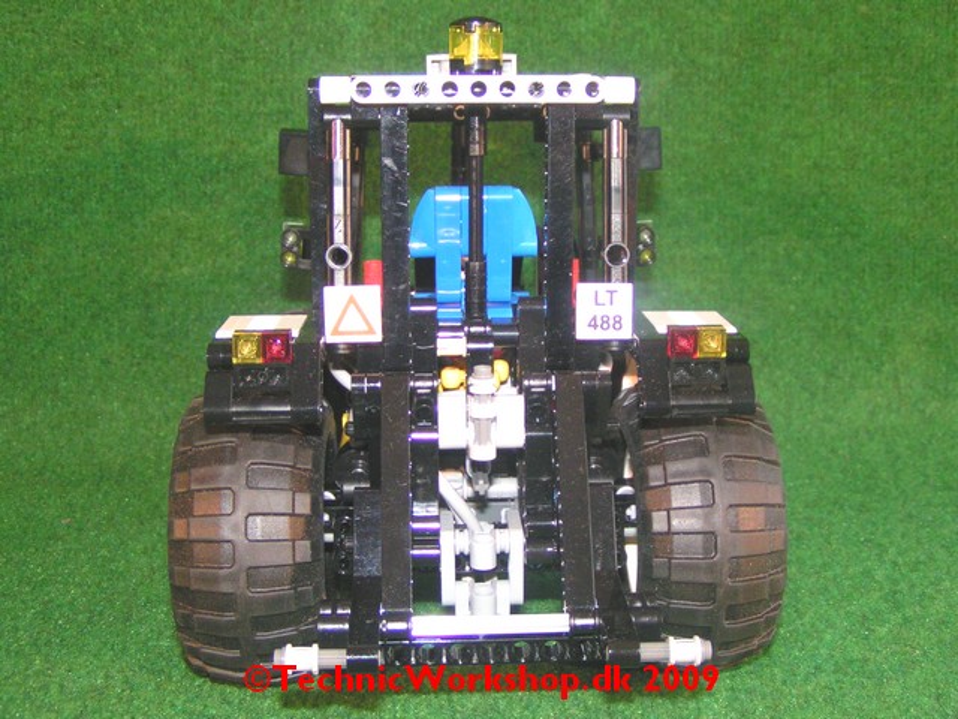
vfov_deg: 37.7
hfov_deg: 49.0
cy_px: 360
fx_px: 1052
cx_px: 479
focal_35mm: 38
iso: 200
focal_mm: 5.8
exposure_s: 1/40
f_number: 2.8
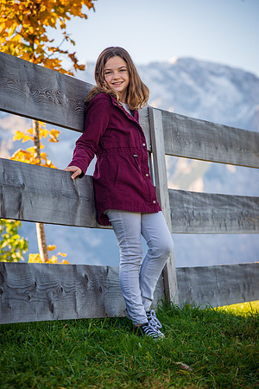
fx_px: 1565
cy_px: 194
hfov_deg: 9.5
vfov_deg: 14.2
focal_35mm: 145
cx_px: 130
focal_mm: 145
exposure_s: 1/250
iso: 200
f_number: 6.3
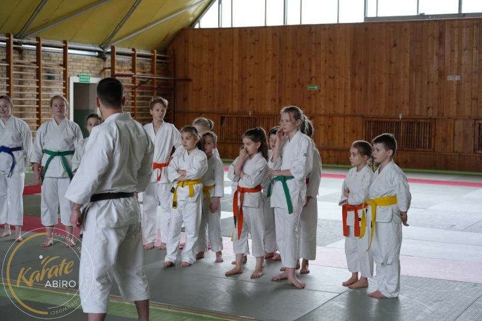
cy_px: 160
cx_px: 241
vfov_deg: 23.0
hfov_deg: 33.9
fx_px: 790
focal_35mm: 59
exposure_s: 1/160
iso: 4000
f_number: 4
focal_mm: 59
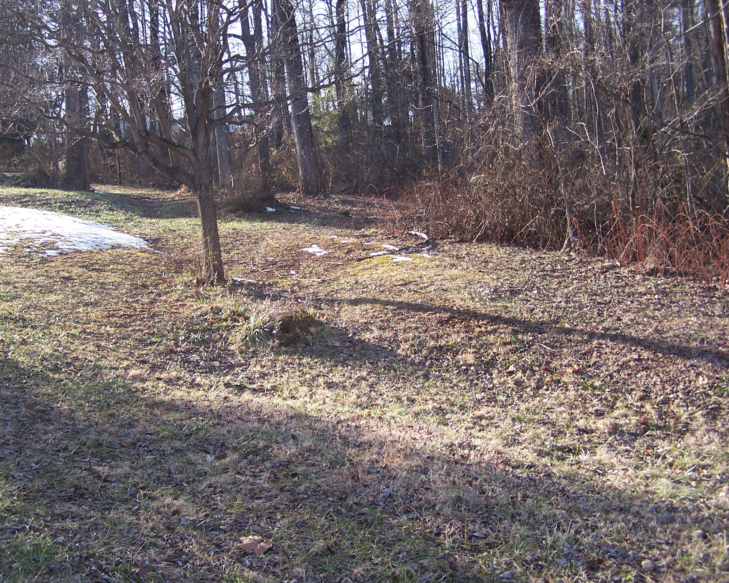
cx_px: 328
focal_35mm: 42
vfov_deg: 35.7
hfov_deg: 43.8
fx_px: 906
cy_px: 275
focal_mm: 6.3
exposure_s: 1/200
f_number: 2.8
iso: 80
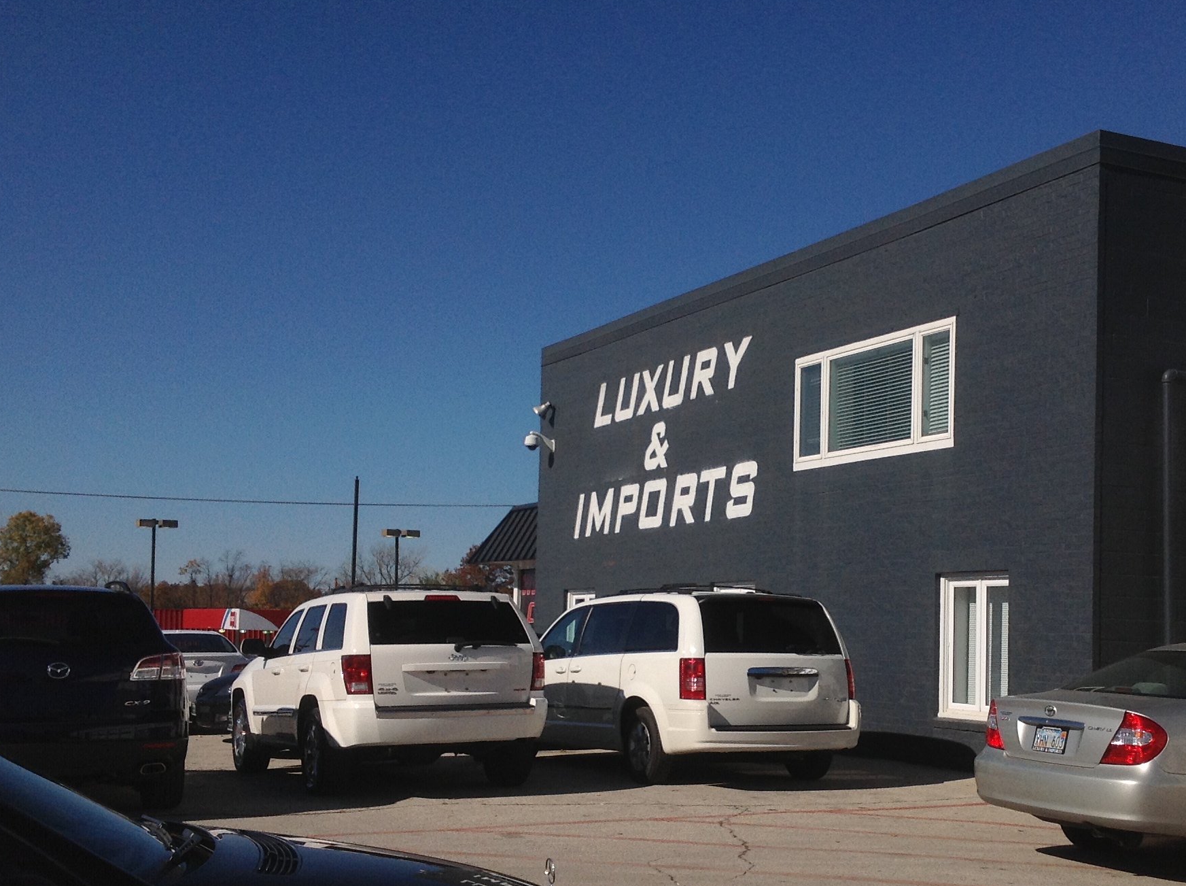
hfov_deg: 36.6
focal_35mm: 52
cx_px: 775
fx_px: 1779
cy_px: 541
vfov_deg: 27.9
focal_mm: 4.28
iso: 64
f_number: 2.4
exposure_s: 1/6061
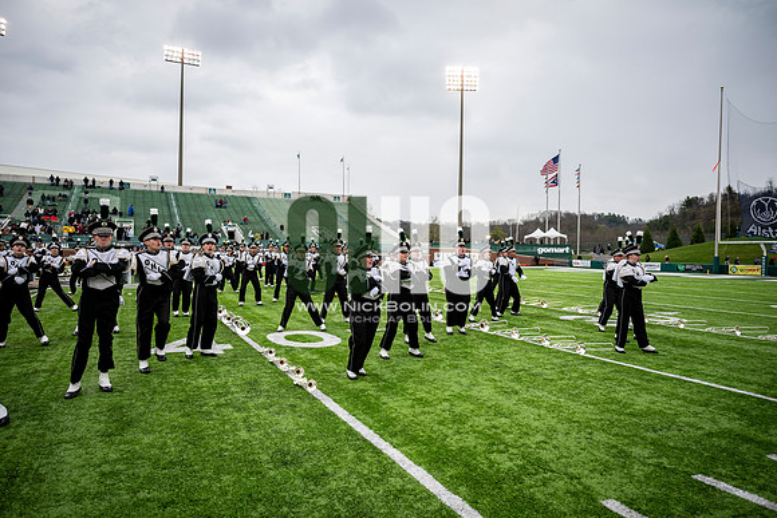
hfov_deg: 73.7
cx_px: 388
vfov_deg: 53.2
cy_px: 259
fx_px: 518
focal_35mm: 24
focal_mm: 24
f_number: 2.8
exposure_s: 1/500
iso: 100
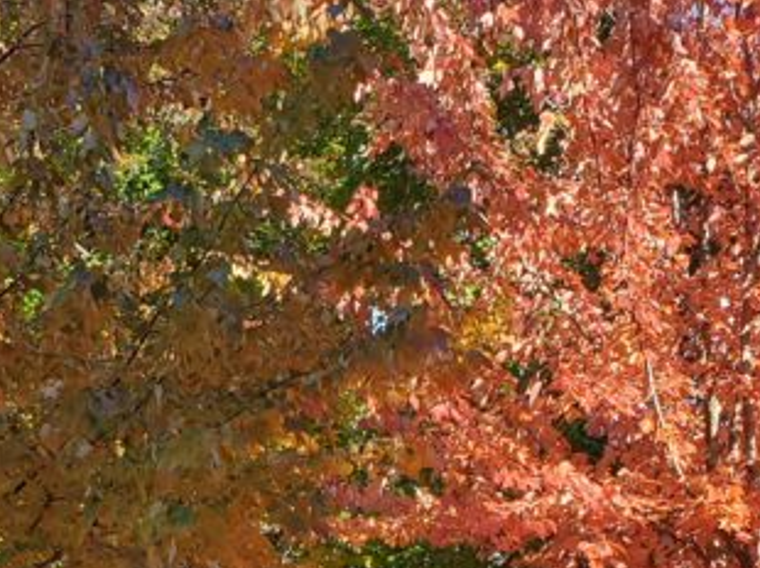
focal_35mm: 86
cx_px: 417
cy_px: 703
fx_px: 1887
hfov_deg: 22.8
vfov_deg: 16.4
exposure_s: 1/391
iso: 50
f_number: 2.4
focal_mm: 4.3
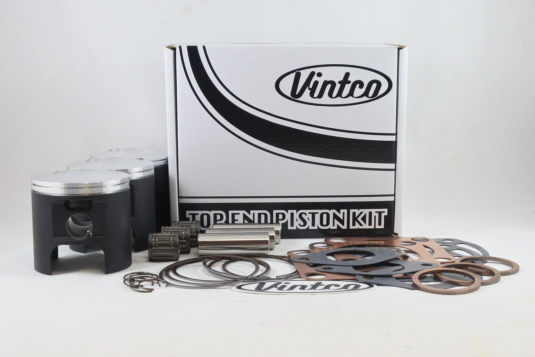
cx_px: 268
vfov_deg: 32.6
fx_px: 609
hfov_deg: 47.4
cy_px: 178
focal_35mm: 41
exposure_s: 1/125
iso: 500
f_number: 4.2
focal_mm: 15.3
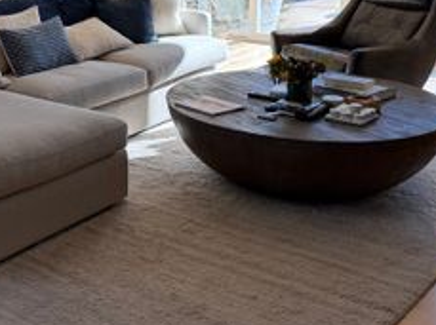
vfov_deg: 22.8
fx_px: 792
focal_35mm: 63
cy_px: 49
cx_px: 0
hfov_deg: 28.8
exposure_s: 1/497
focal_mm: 6.76
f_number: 1.78
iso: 100
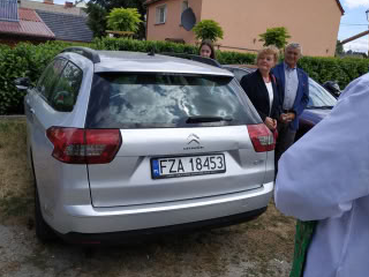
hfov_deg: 60.0
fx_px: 320
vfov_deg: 46.8
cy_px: 140
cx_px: 183
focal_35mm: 30
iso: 125
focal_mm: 3.94
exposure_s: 1/1718
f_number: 1.9
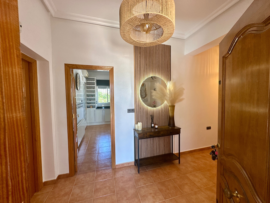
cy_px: 102
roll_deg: +0.1
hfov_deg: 102.1
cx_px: 135
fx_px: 109
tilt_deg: -1.8
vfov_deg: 85.7
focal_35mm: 14
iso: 100
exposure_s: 1/100
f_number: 2.2
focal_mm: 2.22
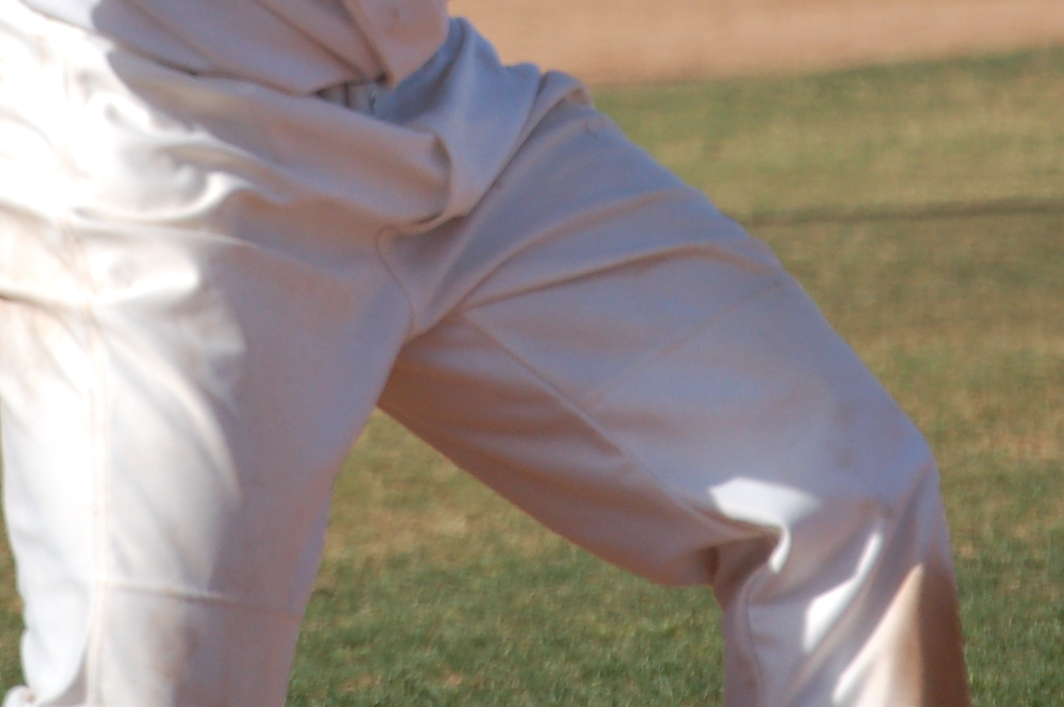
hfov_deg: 2.6
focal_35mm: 801
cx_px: 448
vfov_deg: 1.7
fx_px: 23650
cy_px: -235
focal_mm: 200
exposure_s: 1/1600
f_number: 5.6
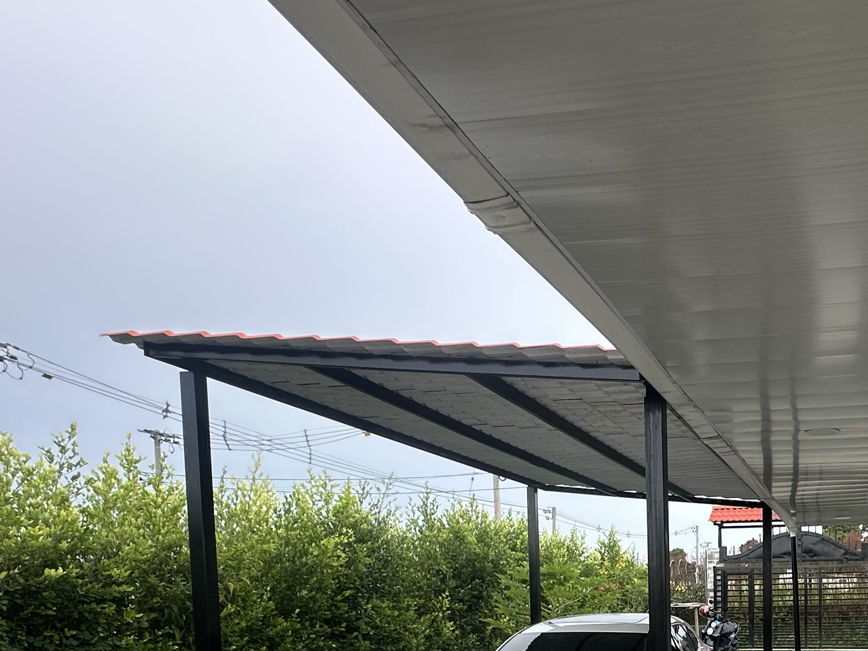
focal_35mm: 32
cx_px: 741
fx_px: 802
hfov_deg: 51.7
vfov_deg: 38.8
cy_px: 660
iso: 40
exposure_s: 1/449
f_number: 2.2
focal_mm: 2.22
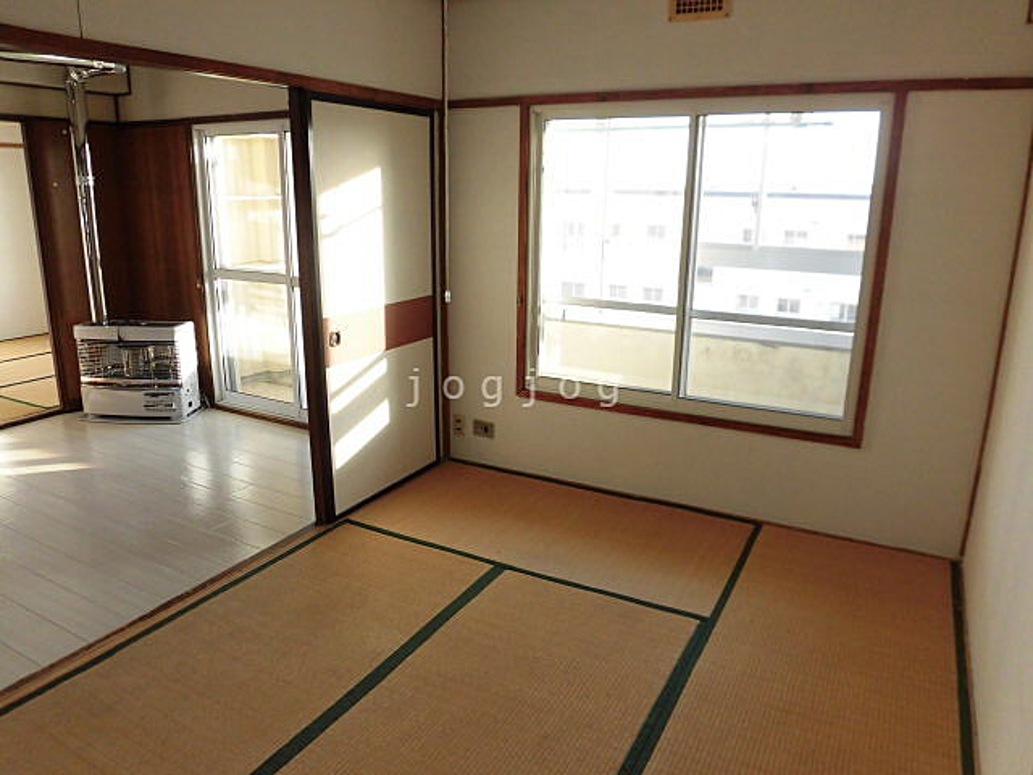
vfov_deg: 56.8
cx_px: 516
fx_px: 716
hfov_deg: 71.6
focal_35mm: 24
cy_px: 388
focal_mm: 4.3
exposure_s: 1/100
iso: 100
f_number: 3.1
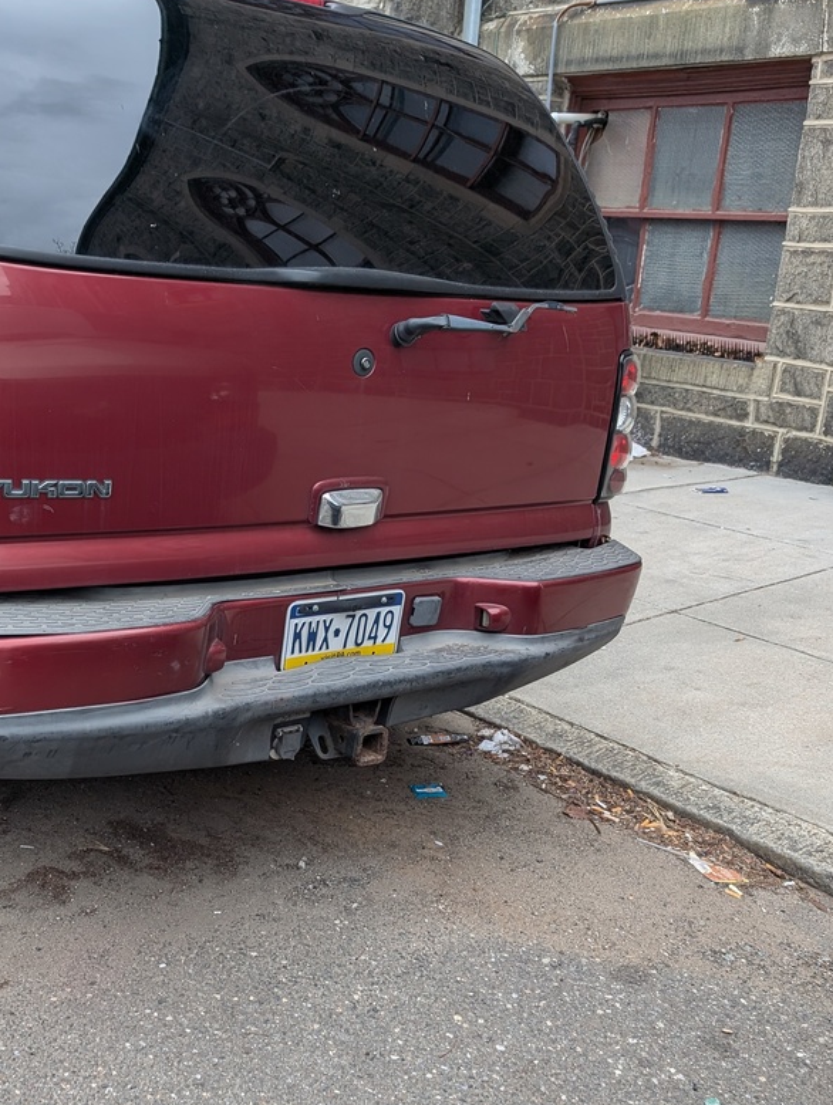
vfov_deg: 49.8
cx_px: 276
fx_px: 1184
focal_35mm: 37
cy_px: 655
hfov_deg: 38.3
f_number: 1.68
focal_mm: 6.9
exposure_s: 1/383
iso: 65
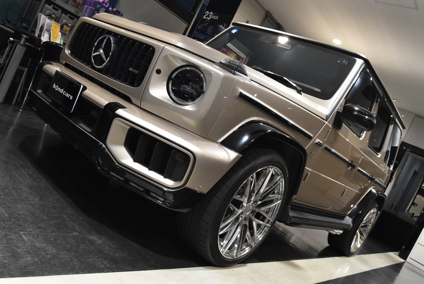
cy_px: 142
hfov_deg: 61.9
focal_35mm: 30
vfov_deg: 43.7
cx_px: 212
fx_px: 354
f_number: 8
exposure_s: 1/30
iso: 2000
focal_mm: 20
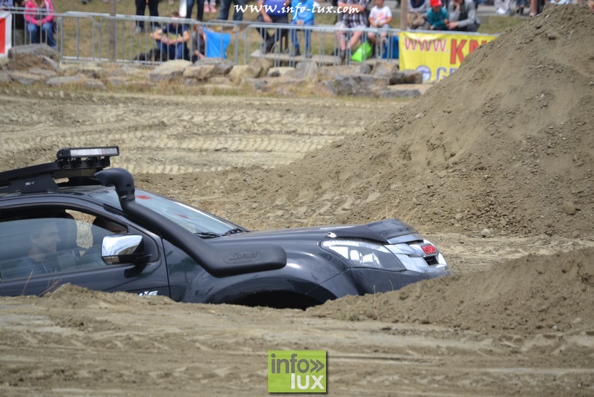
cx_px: 297
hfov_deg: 10.5
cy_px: 198
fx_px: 3218
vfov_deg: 7.0
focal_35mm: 195
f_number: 5.6
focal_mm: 130
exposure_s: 1/500
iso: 100
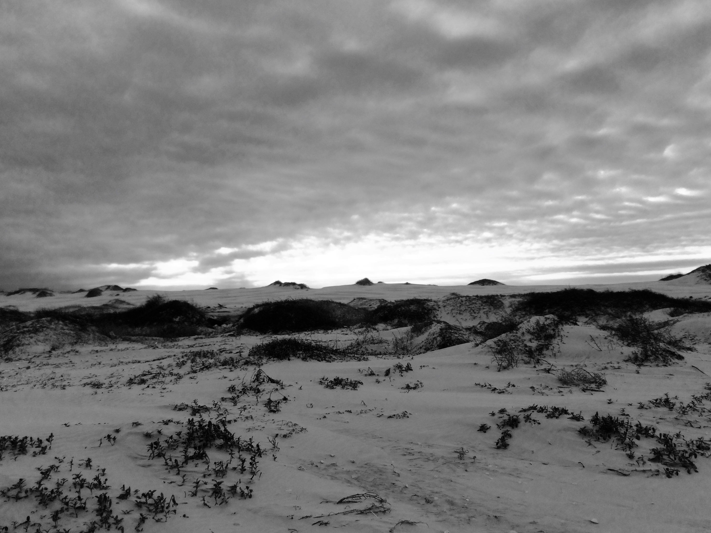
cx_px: 359
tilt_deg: -2.8
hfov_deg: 56.8
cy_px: 280
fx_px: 657
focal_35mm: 32
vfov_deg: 44.2
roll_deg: +1.8
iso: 32
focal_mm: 4.15
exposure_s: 1/1580
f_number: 2.2
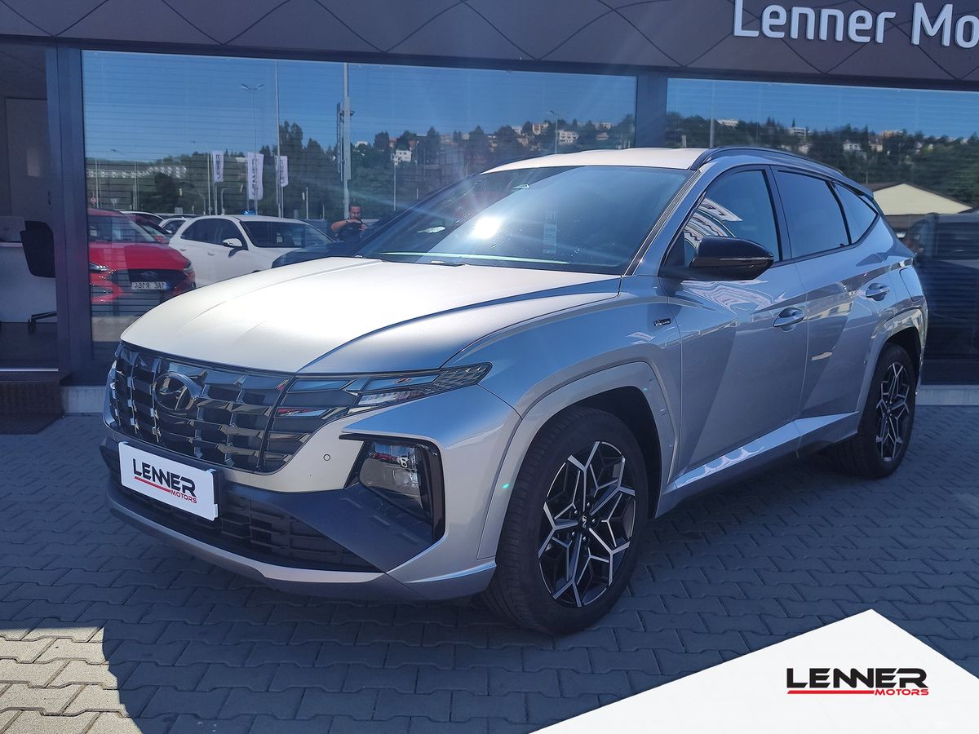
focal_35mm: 23
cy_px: 367
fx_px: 650
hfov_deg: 73.9
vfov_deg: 58.9
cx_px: 490
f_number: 1.69
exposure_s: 1/1226
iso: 50
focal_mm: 7.01
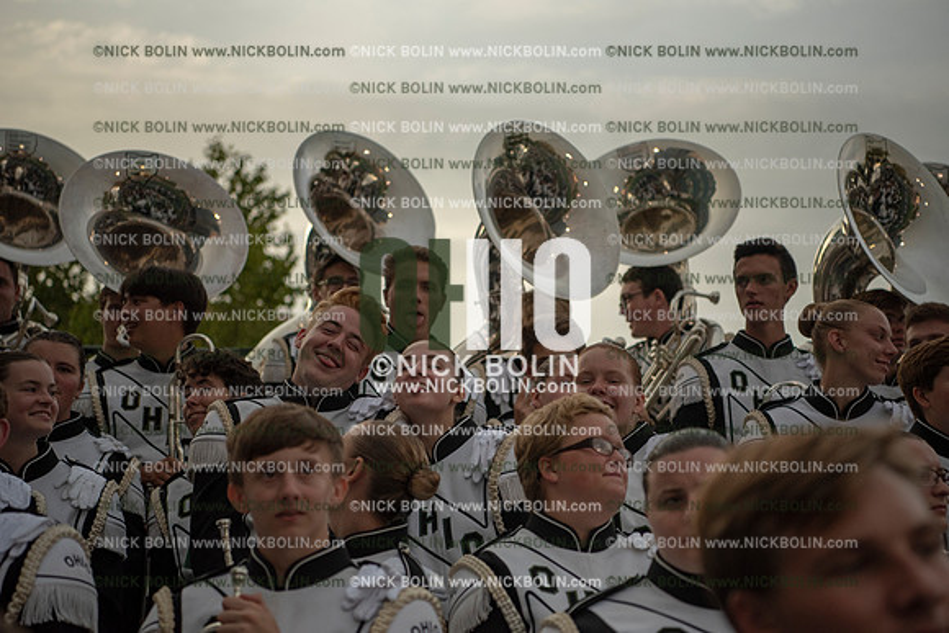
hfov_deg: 28.8
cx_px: 474
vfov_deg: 19.5
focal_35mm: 70
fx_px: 1846
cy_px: 316
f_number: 3.2
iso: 800
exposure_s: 1/4000
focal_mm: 70
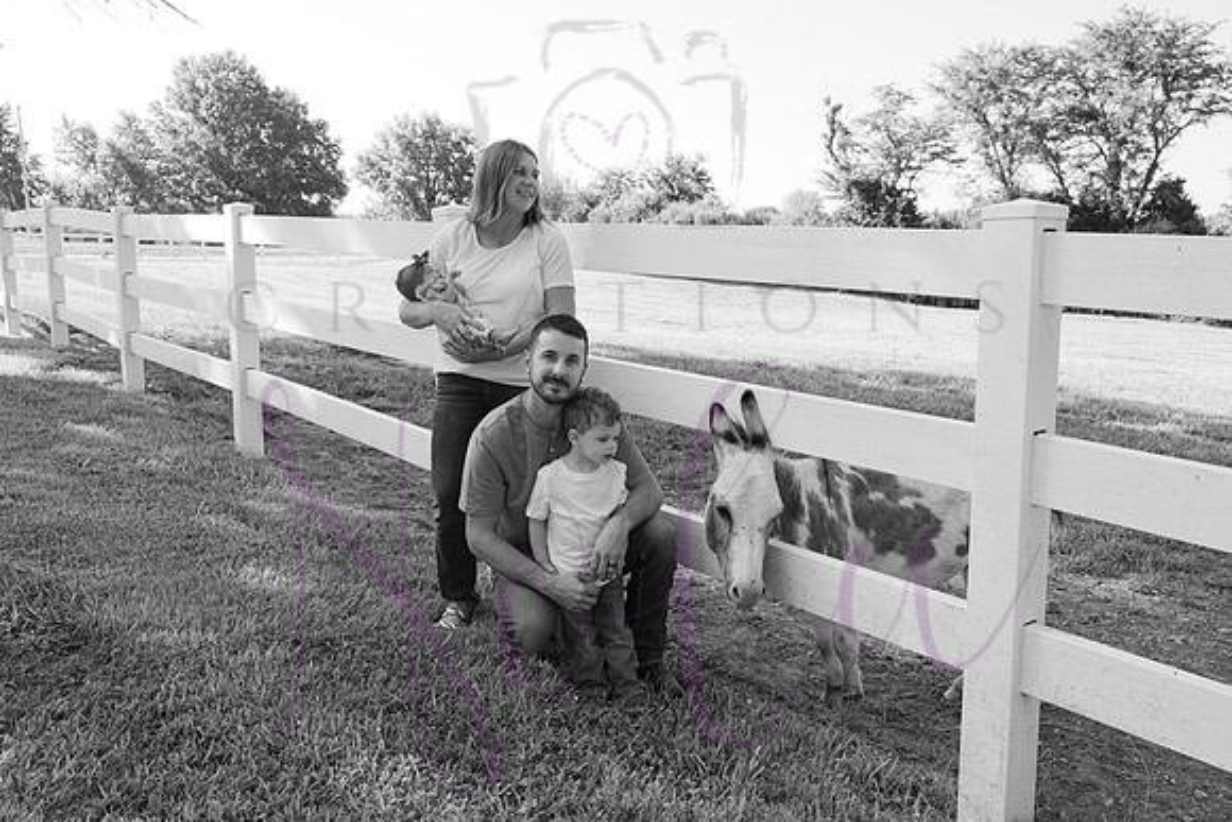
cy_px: 411
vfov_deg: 45.0
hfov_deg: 63.6
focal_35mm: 29
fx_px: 993
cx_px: 616
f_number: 8
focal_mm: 29
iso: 400
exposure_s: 1/320
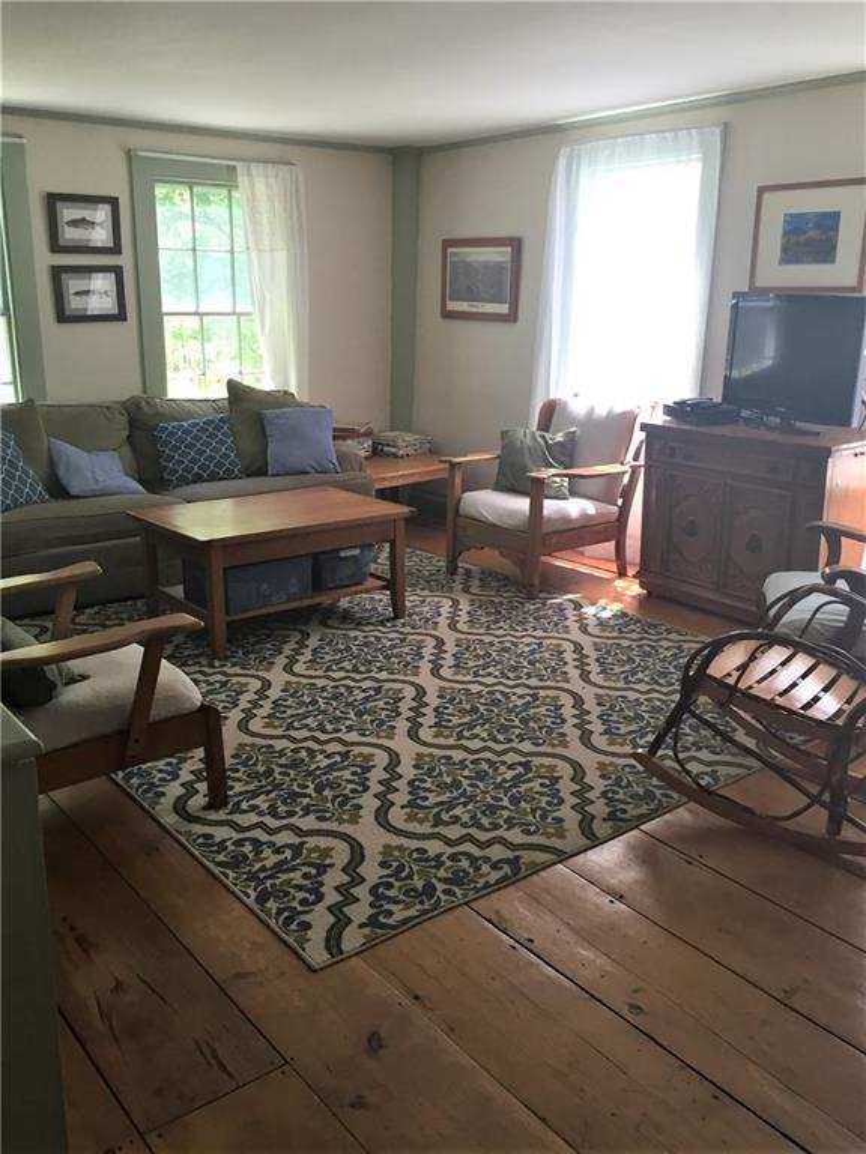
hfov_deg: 48.2
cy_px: 577
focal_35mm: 29
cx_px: 433
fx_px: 967
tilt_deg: -16.0
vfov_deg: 61.7
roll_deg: -2.4
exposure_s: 1/30
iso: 40
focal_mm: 4.15
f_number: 2.2
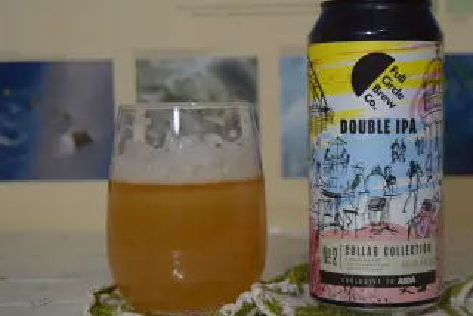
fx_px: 986
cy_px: 162
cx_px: 276
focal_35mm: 75
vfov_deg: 18.2
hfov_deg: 26.9
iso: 720
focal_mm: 40
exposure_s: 1/60
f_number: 5
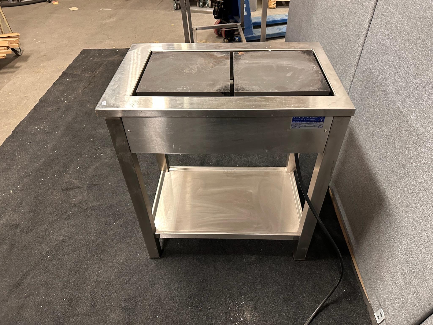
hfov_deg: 71.6
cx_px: 216
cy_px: 162
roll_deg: +1.0
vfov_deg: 56.8
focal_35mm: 24
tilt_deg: -42.1
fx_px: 300
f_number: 1.78
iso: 500
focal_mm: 6.86
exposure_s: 1/50
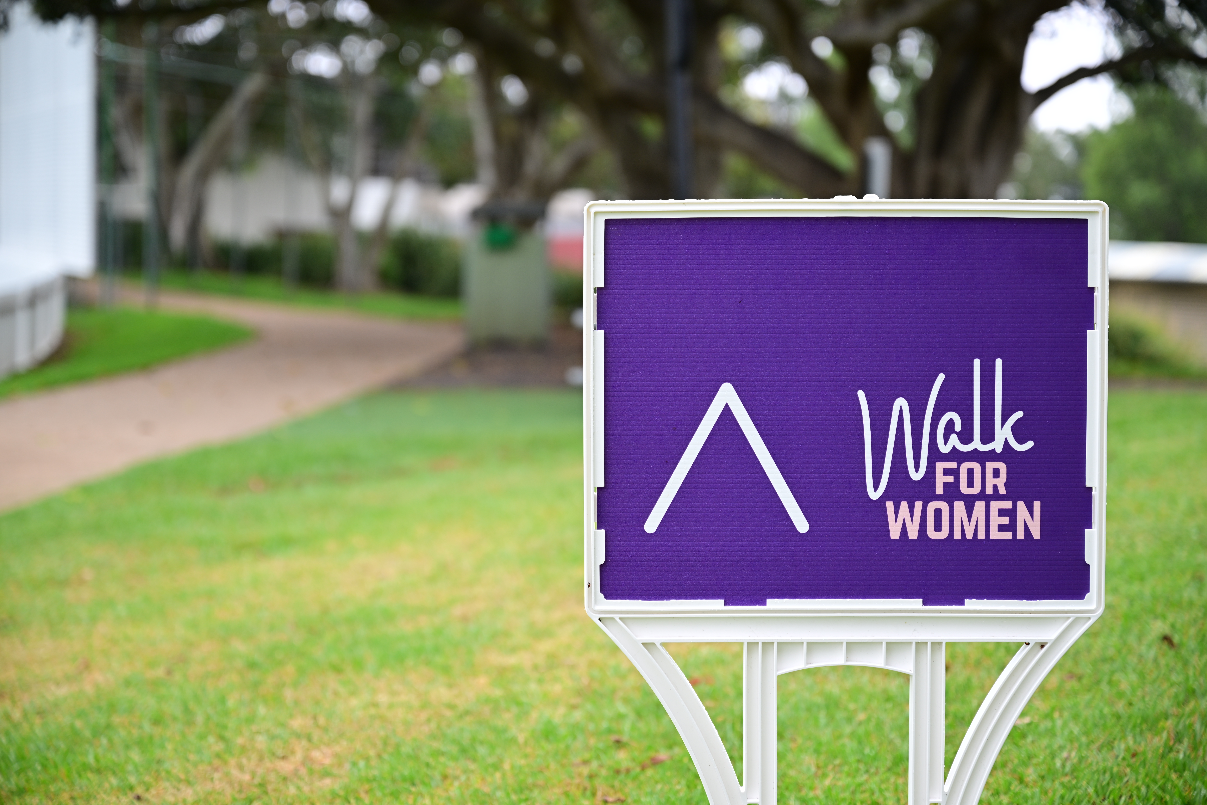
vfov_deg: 19.5
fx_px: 2347
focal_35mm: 70
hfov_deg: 28.8
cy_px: 402
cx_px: 604
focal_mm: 70
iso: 160
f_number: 3.2
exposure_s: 1/125
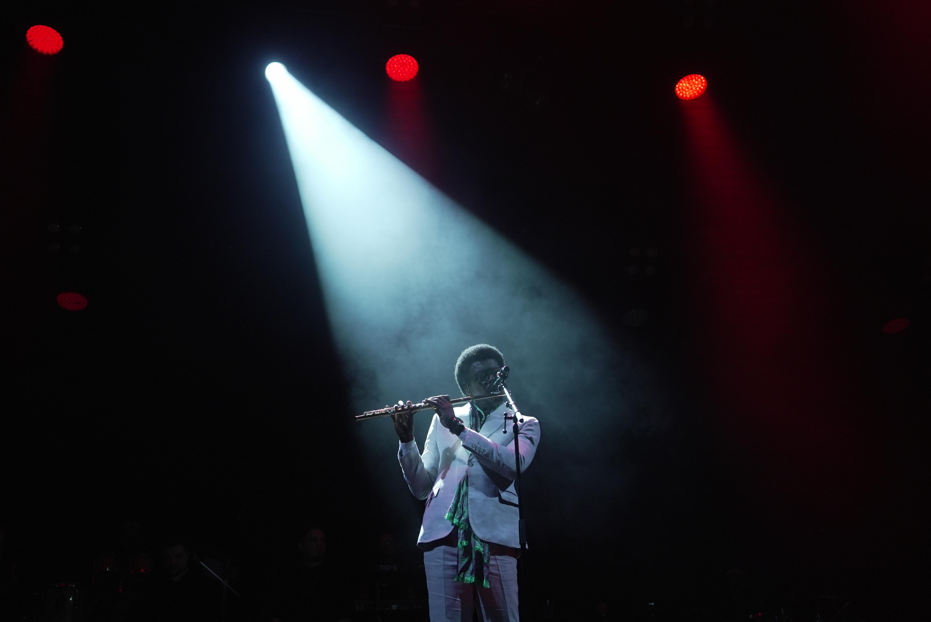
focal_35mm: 43
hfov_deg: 45.4
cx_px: 466
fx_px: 1113
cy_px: 311
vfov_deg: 31.2
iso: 800
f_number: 2.8
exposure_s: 1/500
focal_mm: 43
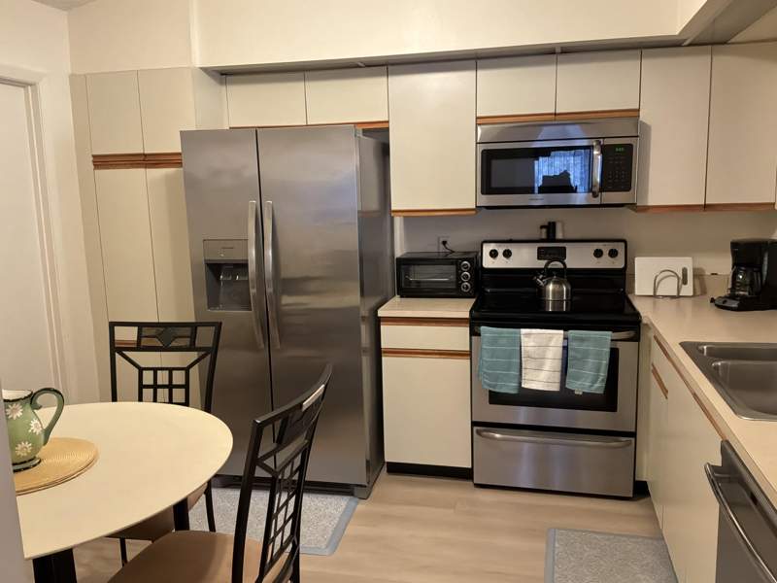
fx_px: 628
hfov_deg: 63.4
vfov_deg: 49.7
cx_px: 388
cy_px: 292
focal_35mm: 28
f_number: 1.8
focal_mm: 3
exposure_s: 1/60
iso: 250
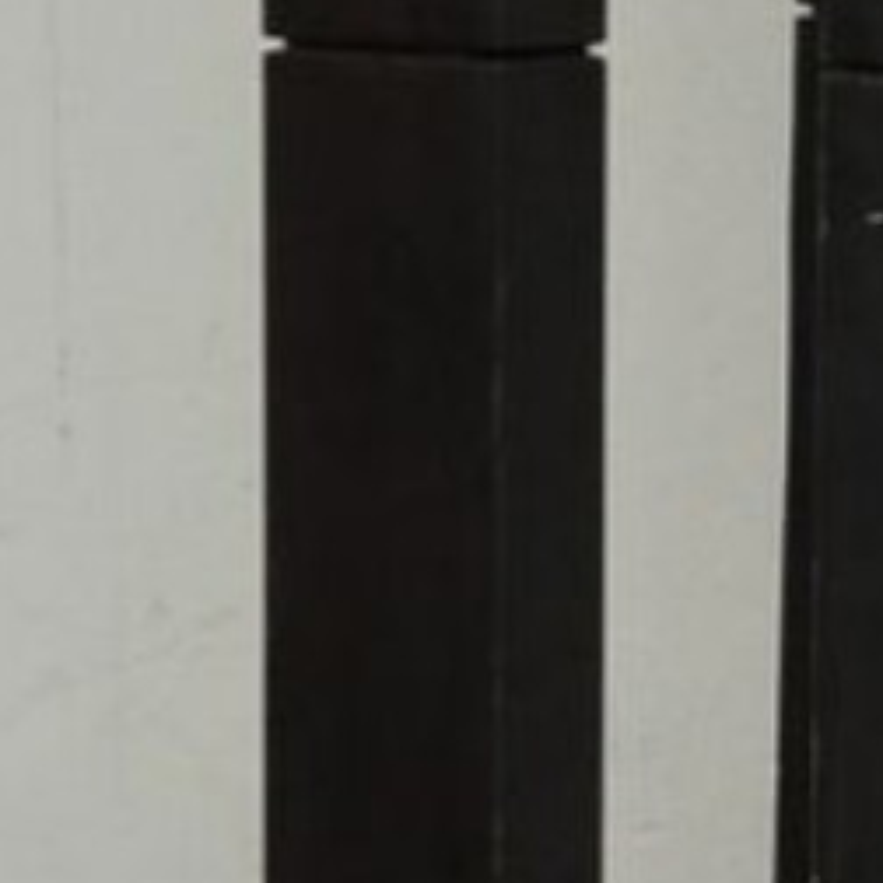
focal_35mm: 319
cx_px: 2982
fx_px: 9206
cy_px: 1013
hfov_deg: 5.1
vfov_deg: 5.5
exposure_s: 1/125
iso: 1600
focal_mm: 28
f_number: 10
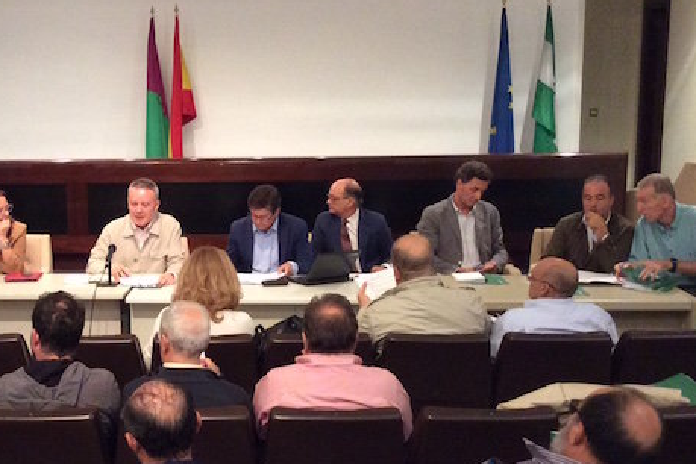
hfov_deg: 34.0
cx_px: 197
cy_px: 268
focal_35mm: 58
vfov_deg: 23.4
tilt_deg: -8.8
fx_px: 1121
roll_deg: +1.4
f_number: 2.4
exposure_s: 1/20
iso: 250
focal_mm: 3.3
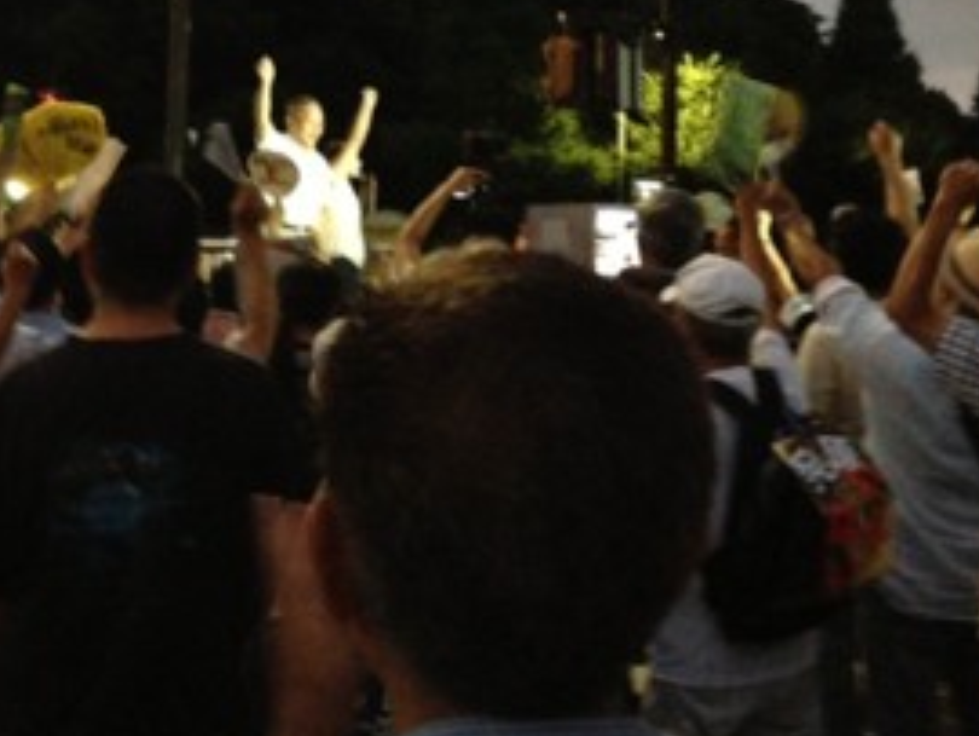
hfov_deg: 34.6
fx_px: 1557
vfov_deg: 26.2
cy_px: 156
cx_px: 341
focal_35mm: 55
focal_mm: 4.13
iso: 640
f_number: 2.4
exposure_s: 1/20
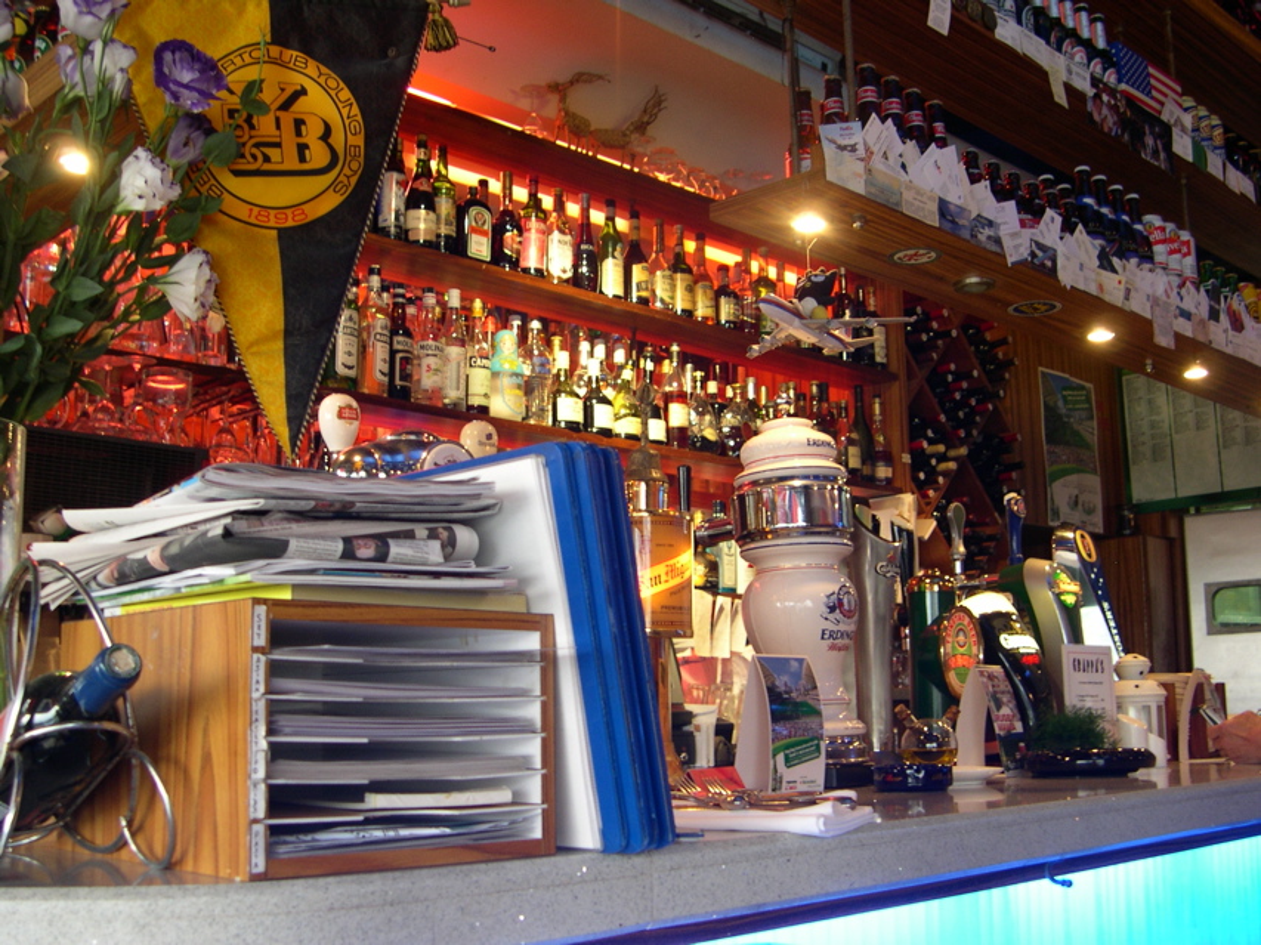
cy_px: 472
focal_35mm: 38
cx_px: 630
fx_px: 1384
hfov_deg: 49.0
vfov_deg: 37.7
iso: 100
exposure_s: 1/7.3
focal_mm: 8
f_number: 2.8
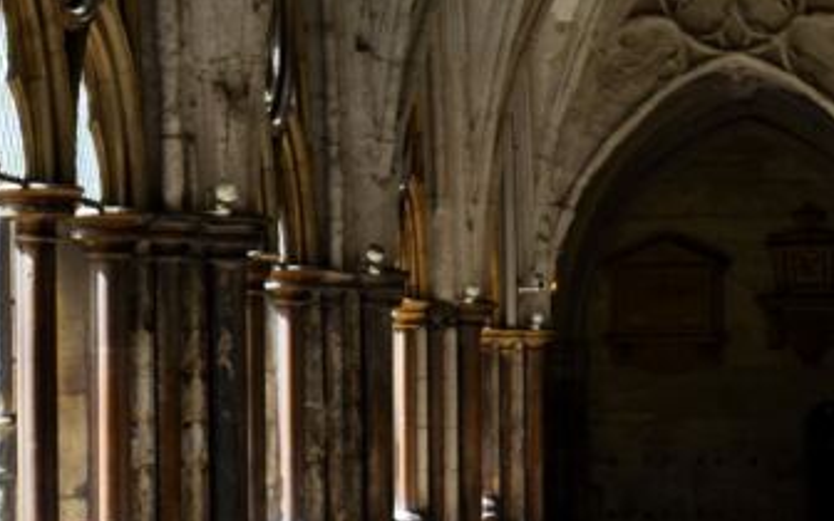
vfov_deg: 9.0
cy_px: 497
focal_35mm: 145
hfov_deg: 14.4
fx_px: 3296
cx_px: 419
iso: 200
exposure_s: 1/60
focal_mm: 50
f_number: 11
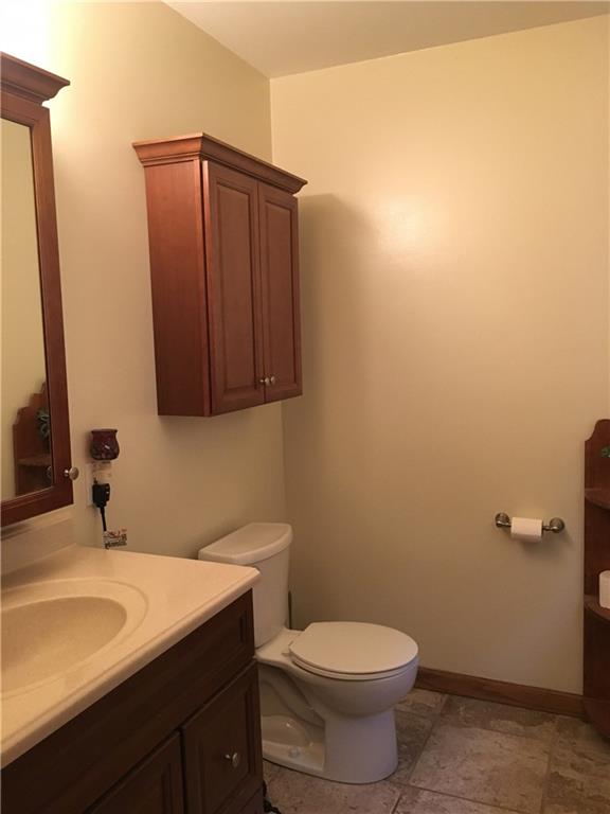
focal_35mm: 29
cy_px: 407
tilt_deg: -4.5
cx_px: 305
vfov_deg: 61.7
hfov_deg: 48.2
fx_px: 681
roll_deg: +1.7
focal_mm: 4.15
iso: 160
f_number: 2.2
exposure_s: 1/30
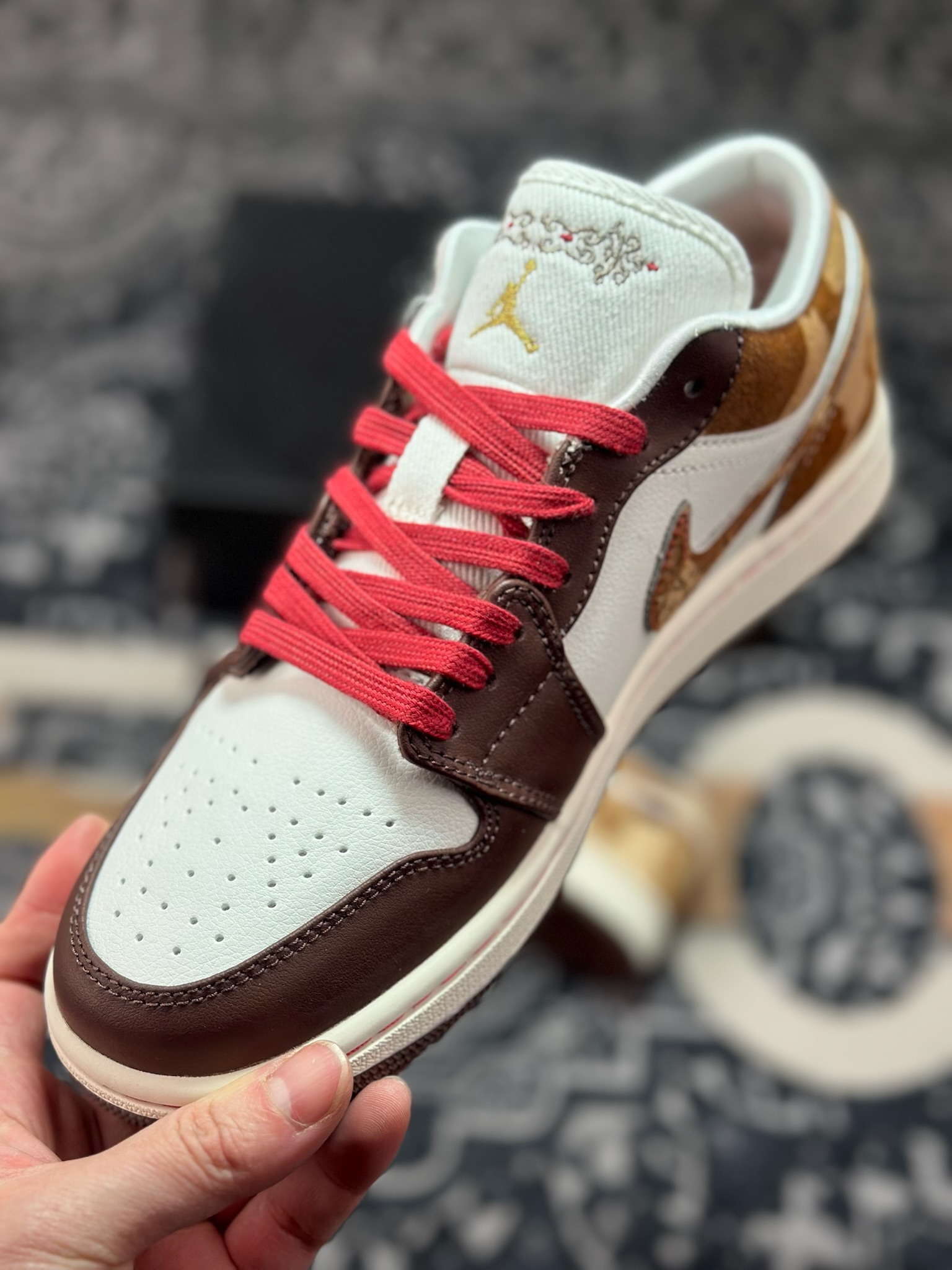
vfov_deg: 39.7
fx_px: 1760
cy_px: 635
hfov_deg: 30.3
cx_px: 476
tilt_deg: -55.9
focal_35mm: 48
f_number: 1.78
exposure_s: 1/864
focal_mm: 6.86
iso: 80
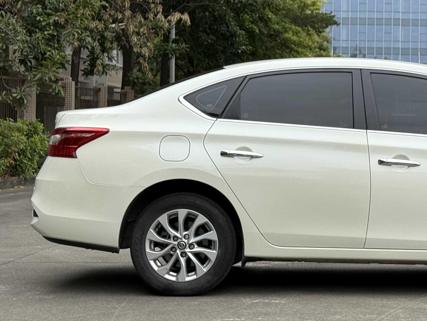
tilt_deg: -1.7
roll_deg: -0.7
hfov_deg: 19.5
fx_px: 1221
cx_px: 388
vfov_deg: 14.9
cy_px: 147
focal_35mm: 99
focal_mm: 6.76
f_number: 1.78
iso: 64
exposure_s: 1/1754
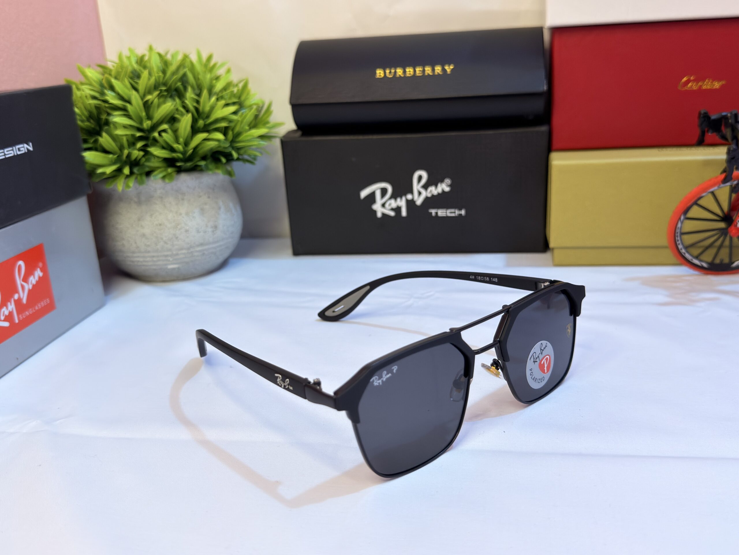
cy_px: 278
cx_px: 370
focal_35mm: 35
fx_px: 747
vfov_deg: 40.7
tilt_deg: -16.4
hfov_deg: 52.6
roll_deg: +3.6
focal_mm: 6.76
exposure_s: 1/54
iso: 200
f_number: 1.78
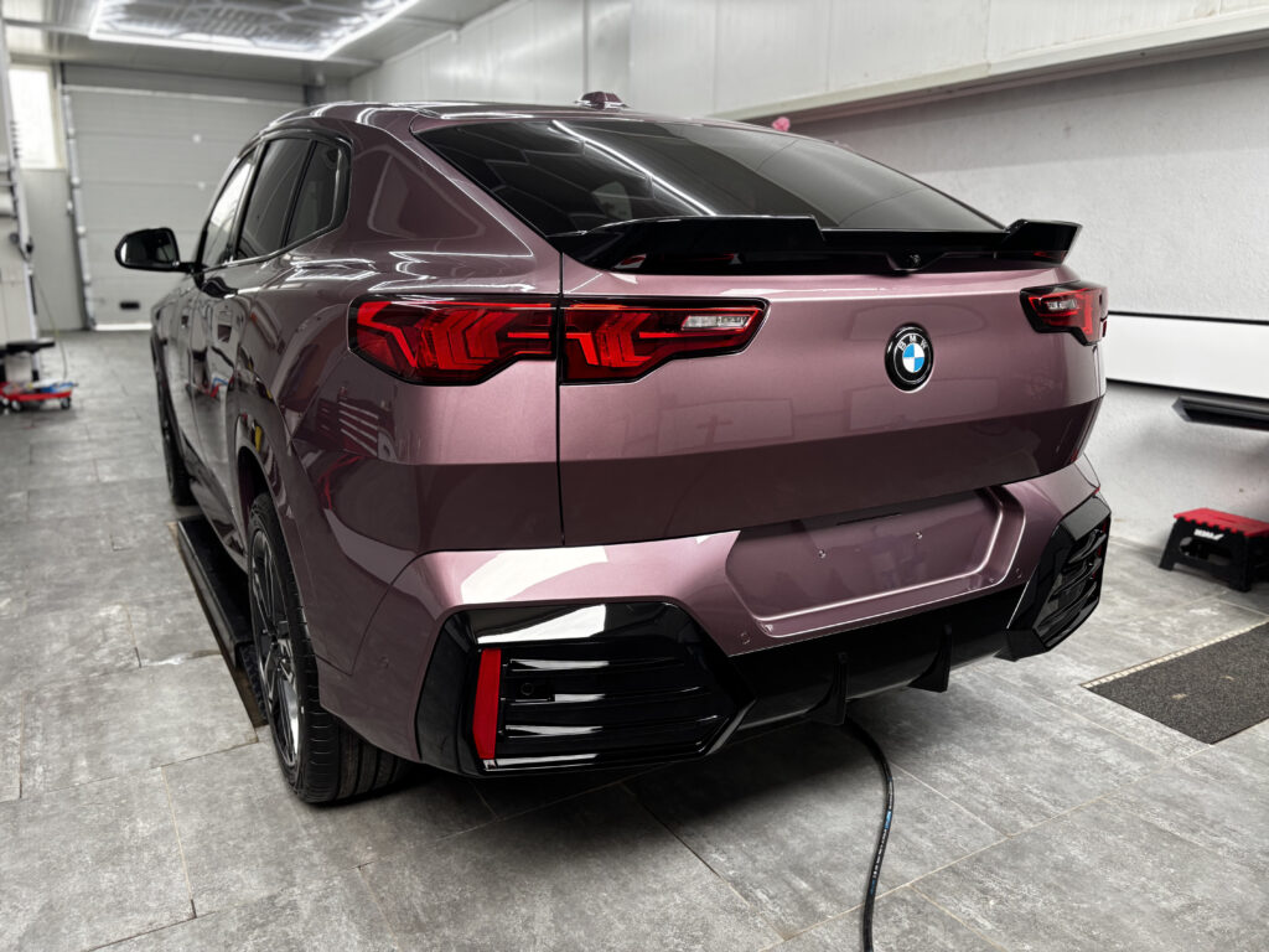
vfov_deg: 53.1
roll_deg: -0.6
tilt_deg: -12.6
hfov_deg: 67.3
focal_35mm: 26
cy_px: 476
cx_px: 634
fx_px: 953
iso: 125
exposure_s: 1/100
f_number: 1.6
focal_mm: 5.96
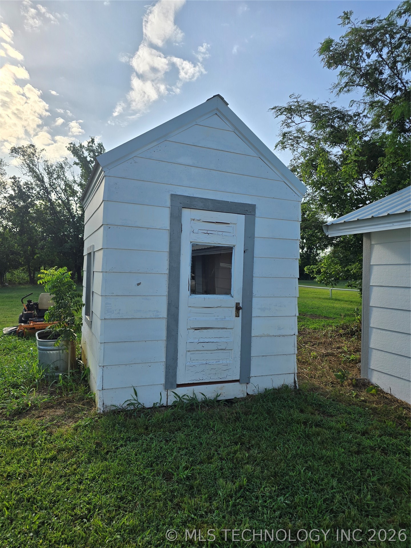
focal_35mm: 23
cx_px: 206
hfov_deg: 58.9
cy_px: 274
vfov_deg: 73.9
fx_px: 364
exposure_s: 1/1078
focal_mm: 6.3
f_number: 1.7
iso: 12
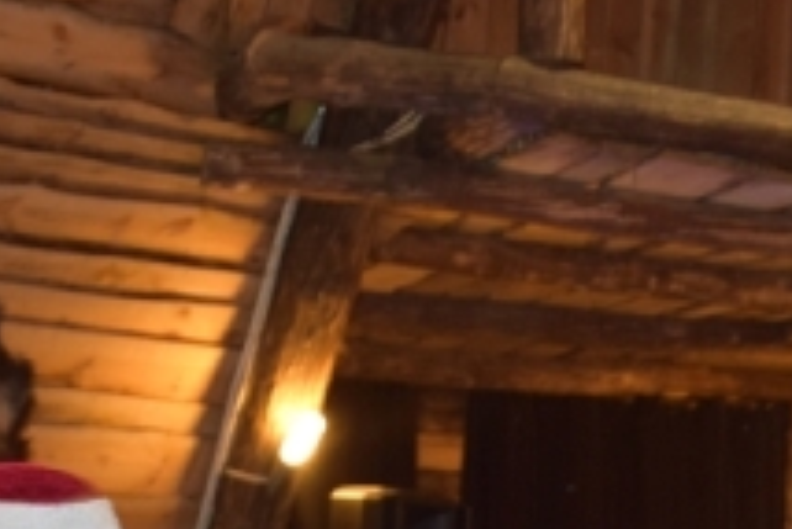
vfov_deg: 12.9
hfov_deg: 20.0
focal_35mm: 101
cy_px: 792
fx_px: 2223
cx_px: 607
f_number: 3.5
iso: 800
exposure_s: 1/15
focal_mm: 18
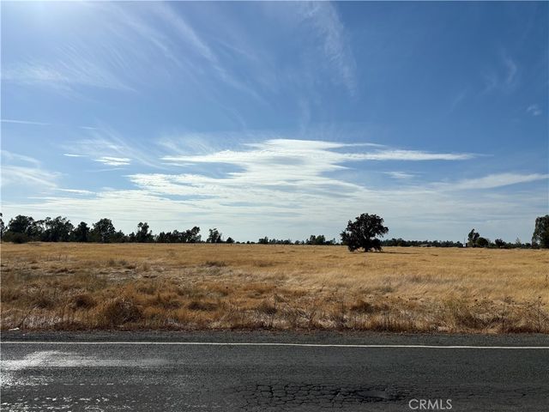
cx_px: 274
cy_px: 206
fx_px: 412
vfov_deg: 53.1
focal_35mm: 26
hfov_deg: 67.3
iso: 50
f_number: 1.6
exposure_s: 1/12195
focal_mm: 5.96
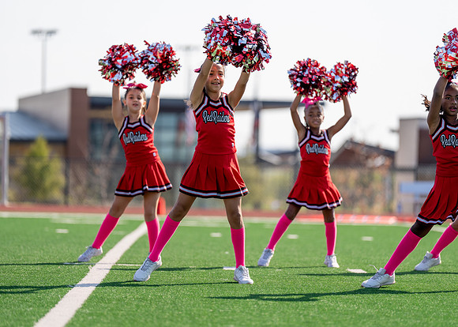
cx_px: 229
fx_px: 2725
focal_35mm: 210
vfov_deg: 6.9
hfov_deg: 9.6
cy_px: 164
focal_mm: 200
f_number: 2.8
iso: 100
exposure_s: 1/1250
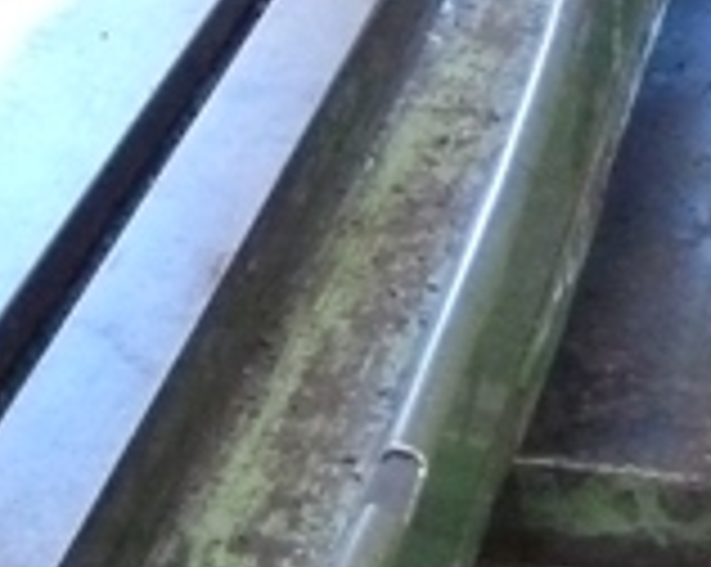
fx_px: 3846
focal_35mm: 183
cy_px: 176
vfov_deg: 8.4
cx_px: -994
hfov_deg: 9.4
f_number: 3.6
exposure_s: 1/30
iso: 800
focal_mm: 6.1
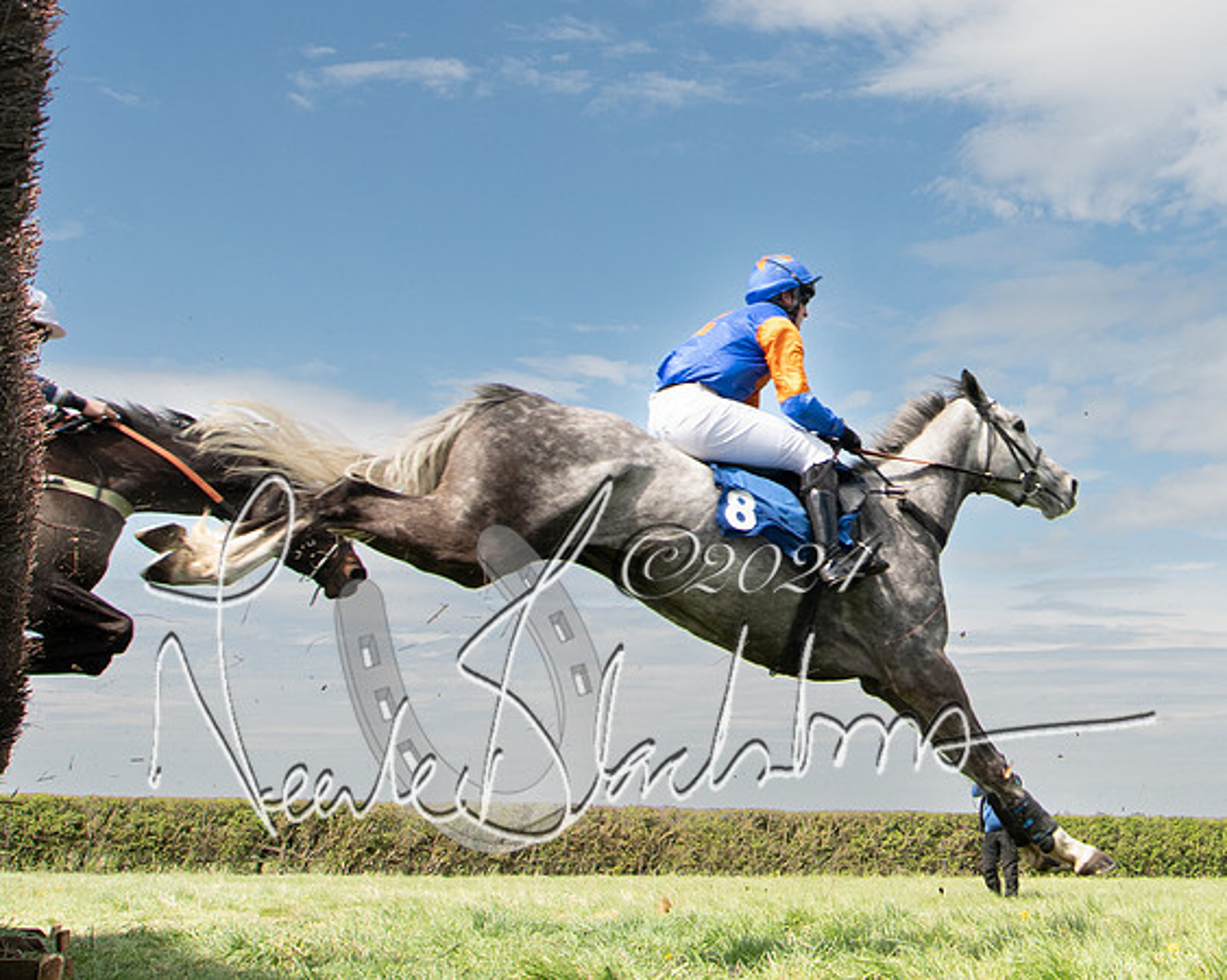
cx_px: 971
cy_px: 254
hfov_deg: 36.2
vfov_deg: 29.8
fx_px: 1816
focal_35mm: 50
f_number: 8
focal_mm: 20
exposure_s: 1/1100
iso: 800
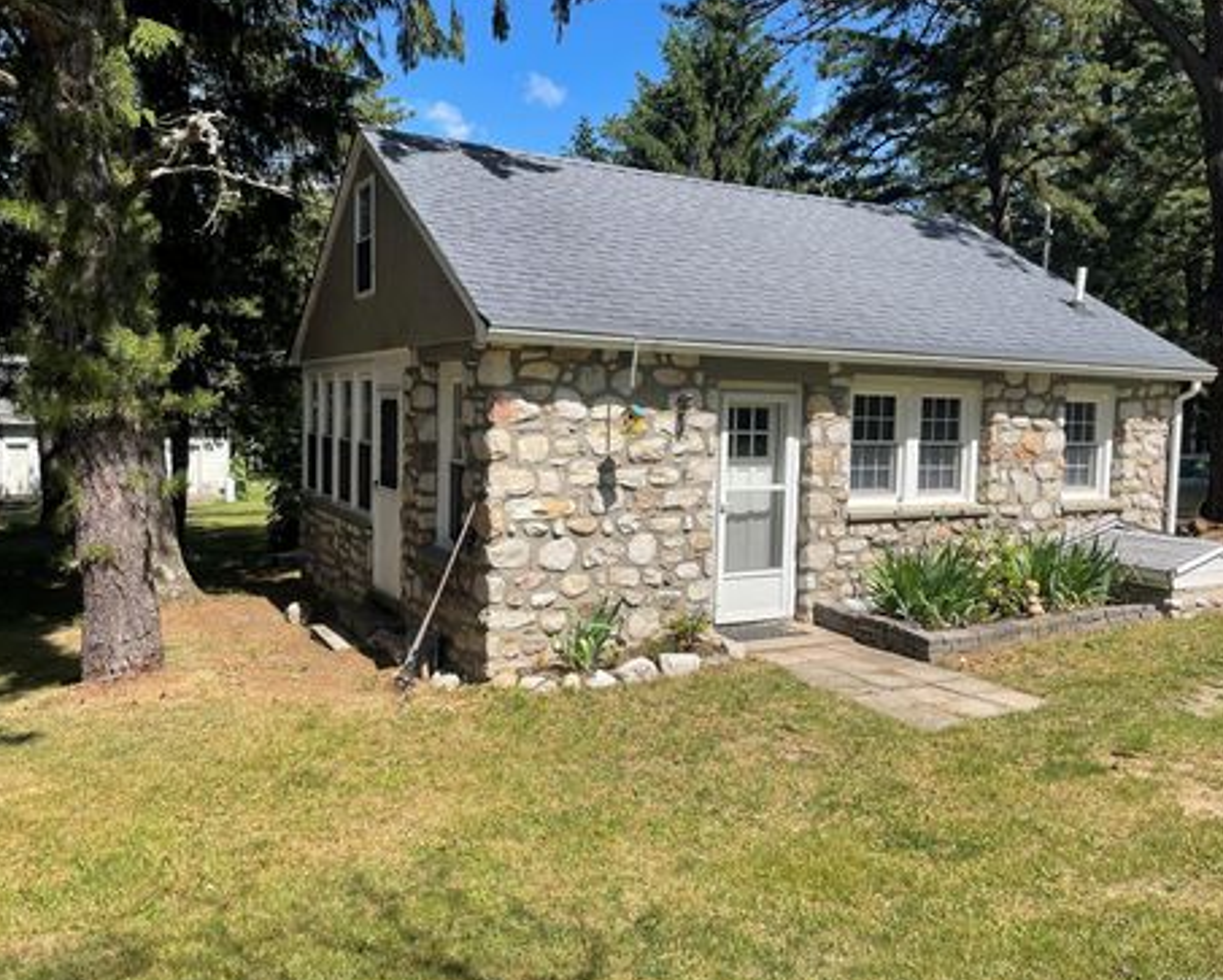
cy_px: 490
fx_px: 1014
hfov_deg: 62.2
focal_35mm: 28
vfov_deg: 51.6
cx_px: 618
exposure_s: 1/2959
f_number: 1.6
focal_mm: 4.2
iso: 32
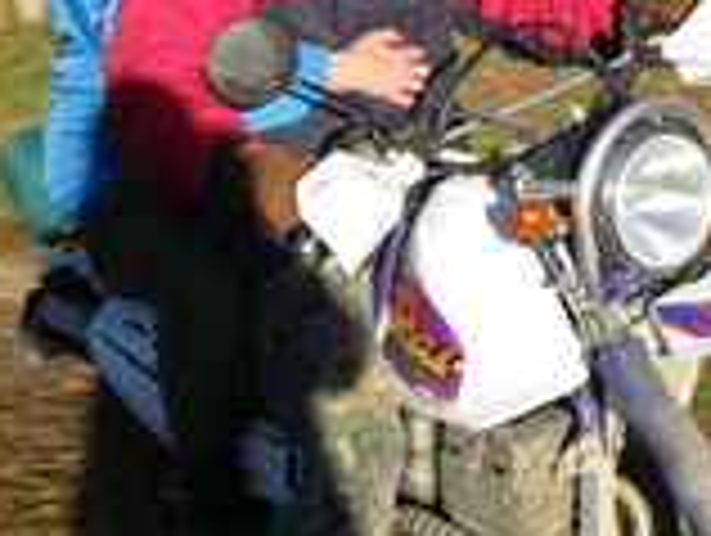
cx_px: 518
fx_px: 2181
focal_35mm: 106
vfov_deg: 13.8
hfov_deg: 18.4
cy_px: -9
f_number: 5
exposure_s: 1/160
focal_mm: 7.5
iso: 50
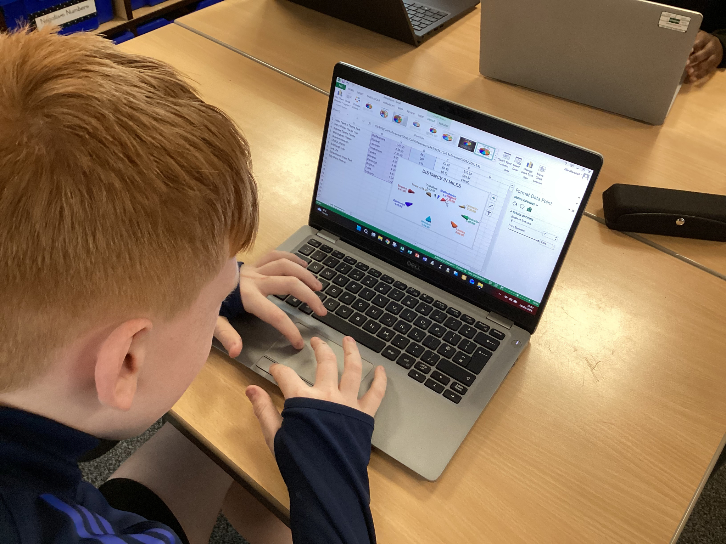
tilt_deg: -44.0
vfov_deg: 45.4
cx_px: 363
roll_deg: -2.2
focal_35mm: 31
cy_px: 272
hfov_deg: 58.4
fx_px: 650
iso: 160
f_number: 2.4
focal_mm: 3.3
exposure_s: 1/60
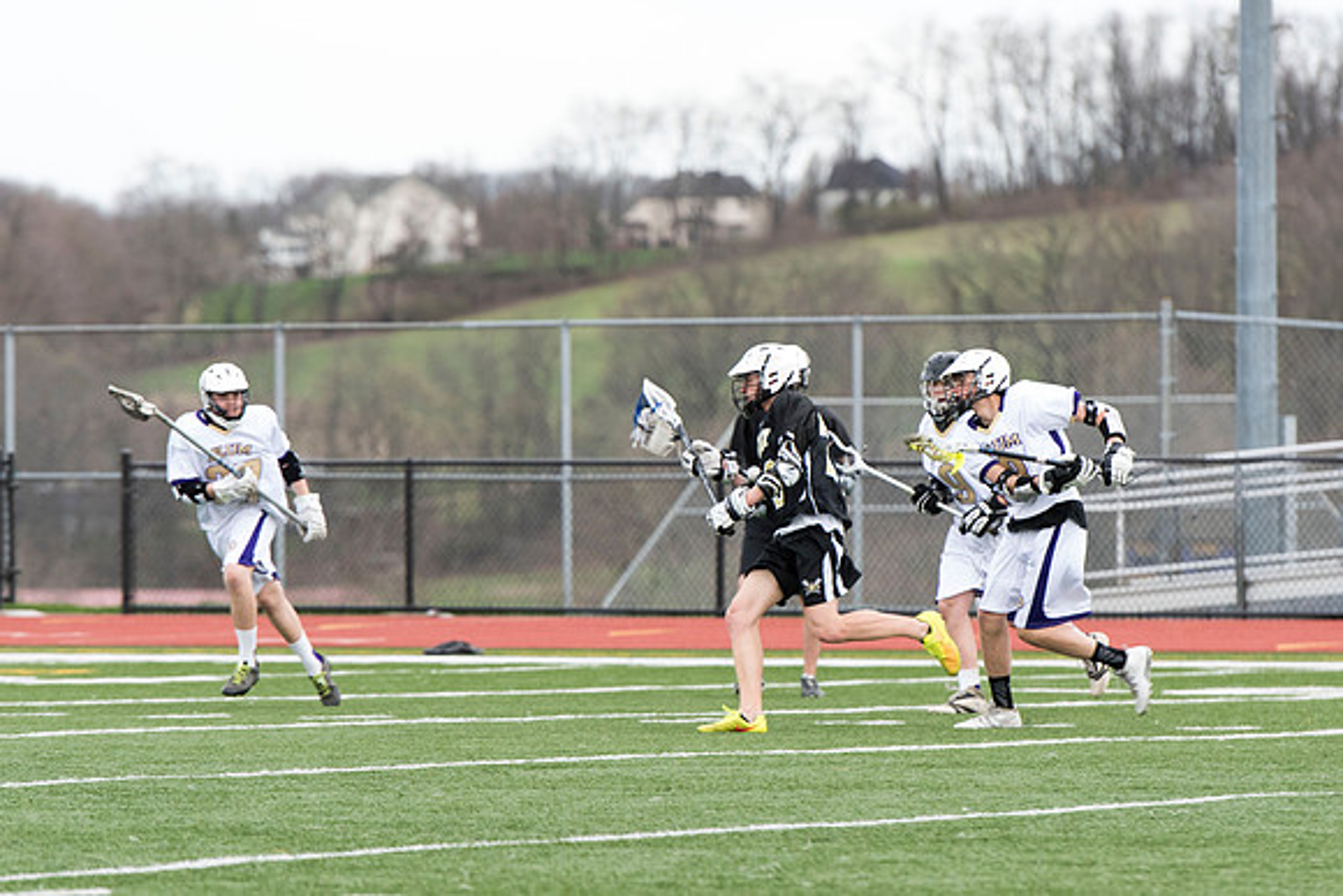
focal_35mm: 272
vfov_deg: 5.1
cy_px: 455
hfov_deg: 7.6
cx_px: 681
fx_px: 10138
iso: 1000
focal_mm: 185
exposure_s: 1/320
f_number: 4
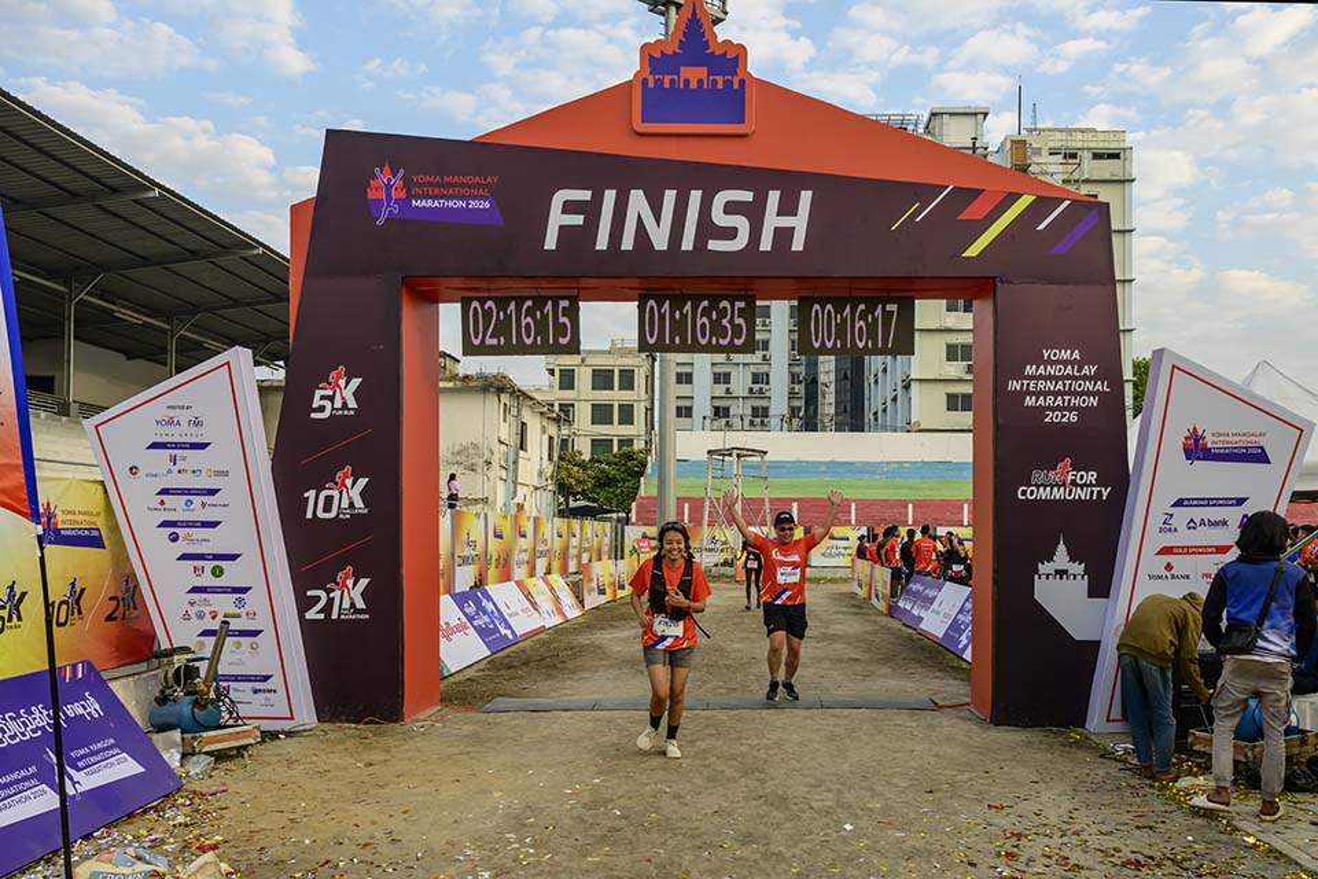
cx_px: 659
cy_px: 440
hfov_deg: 69.4
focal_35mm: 26
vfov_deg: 49.6
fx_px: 952
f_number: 8
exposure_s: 1/640
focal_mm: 26
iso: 800
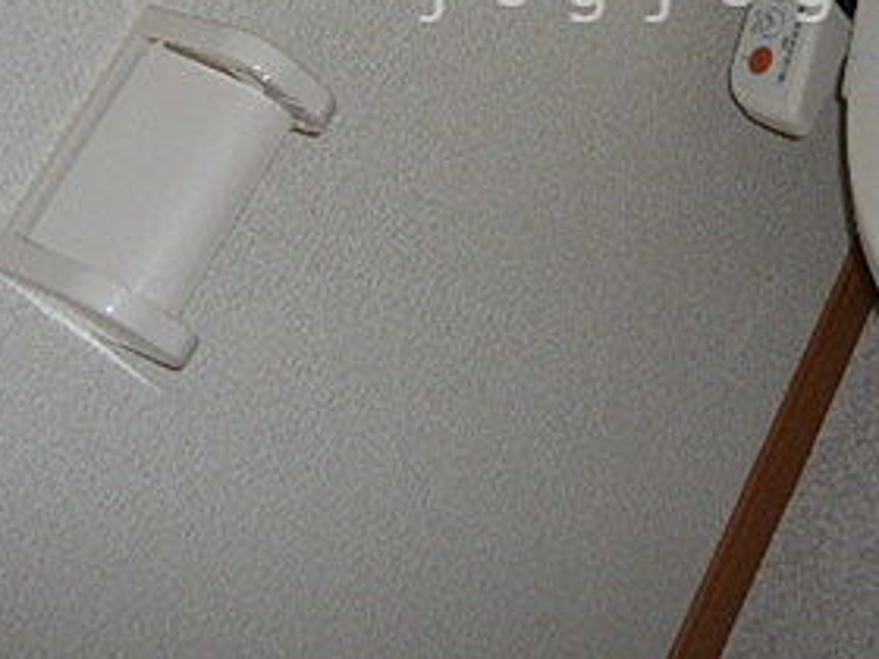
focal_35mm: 64
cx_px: 634
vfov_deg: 22.0
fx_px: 1625
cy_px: -16
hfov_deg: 29.9
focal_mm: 4.6
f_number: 2.8
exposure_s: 1/30
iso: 100
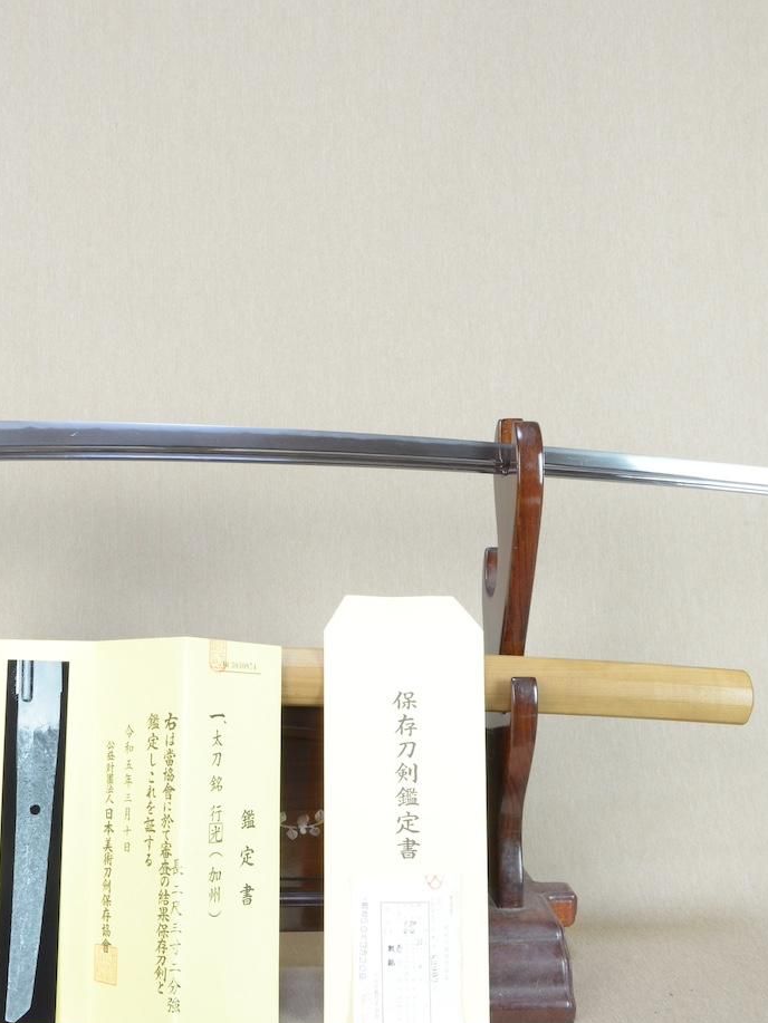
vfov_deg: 42.9
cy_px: 518
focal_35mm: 44
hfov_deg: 32.5
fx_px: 1301
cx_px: 239
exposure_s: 1/2
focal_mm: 20
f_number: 11
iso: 400
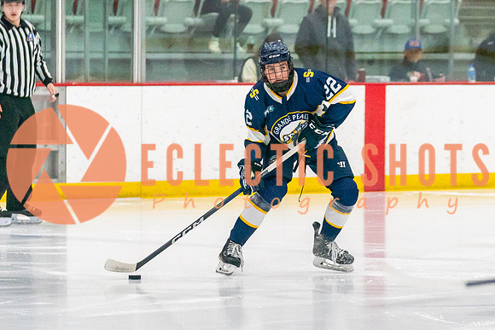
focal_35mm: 282
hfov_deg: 7.3
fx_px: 3885
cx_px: 247
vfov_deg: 4.9
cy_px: 293
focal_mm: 107
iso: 4000
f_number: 2.8
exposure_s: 1/1600
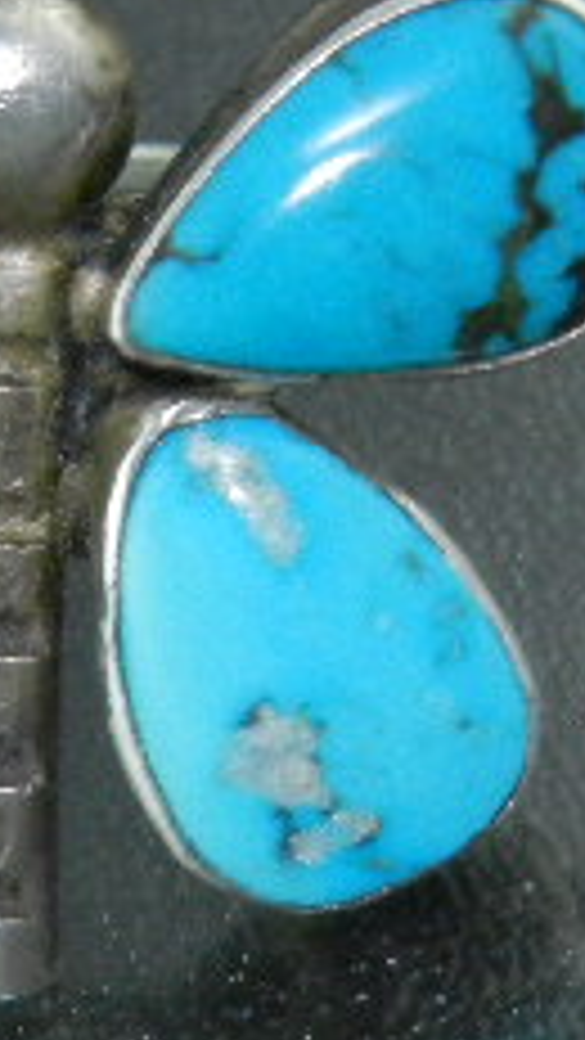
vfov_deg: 10.5
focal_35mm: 205
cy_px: 446
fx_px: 5651
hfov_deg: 5.9
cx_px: 94
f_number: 8.2
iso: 800
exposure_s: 1/30
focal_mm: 12.2
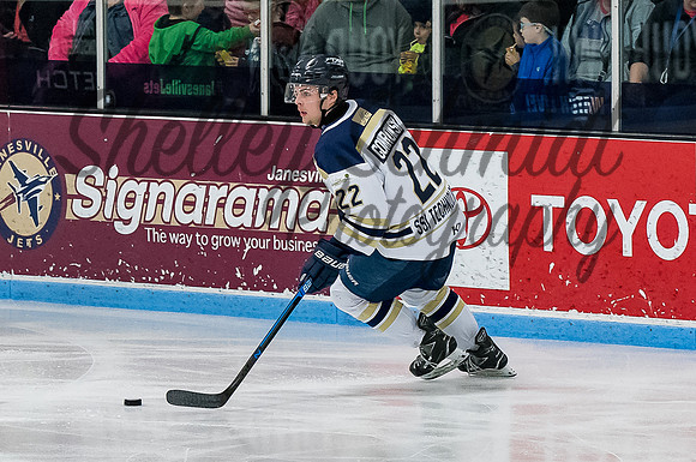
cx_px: 330
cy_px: 164
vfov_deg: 3.2
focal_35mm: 423
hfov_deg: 4.9
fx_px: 8162
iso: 2500
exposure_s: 1/800
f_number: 3.5
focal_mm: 120
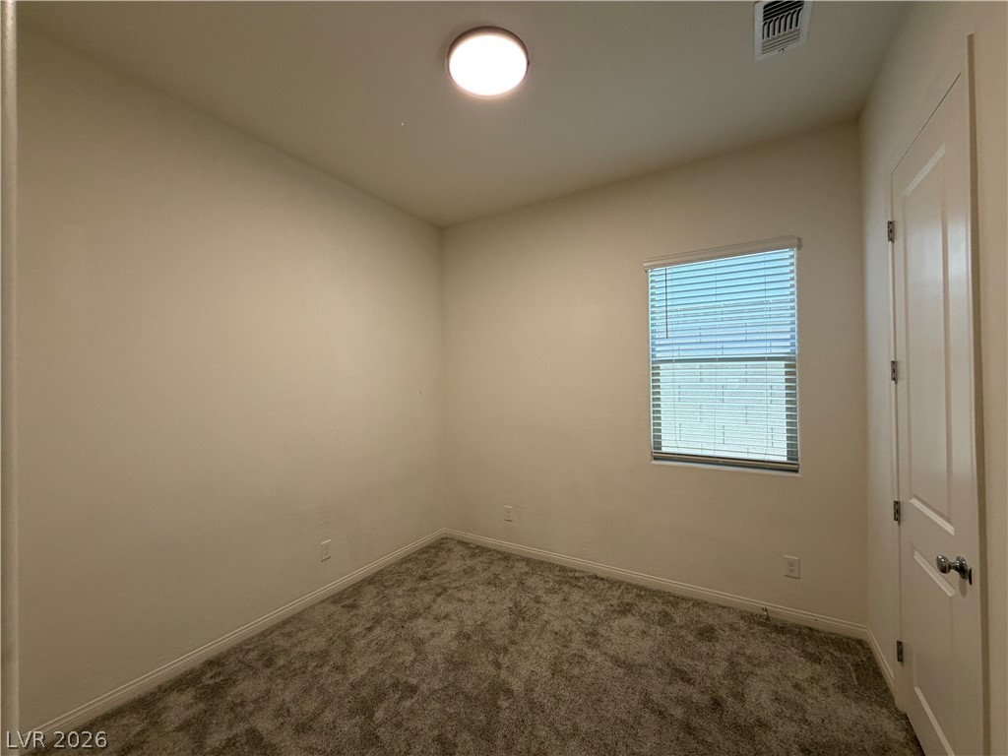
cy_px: 378
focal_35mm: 14
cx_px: 504
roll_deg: +0.5
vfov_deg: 85.7
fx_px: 408
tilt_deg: +0.4
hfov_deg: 102.1
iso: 250
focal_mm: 2.22
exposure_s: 1/120
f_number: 2.2
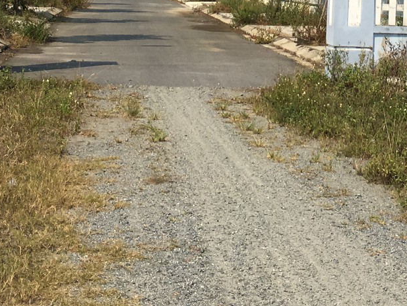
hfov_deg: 20.6
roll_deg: -3.1
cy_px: -147
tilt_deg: +9.2
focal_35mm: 94
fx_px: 1105
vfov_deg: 14.7
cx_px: 325
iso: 25
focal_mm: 4.15
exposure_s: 1/2481
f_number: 2.2
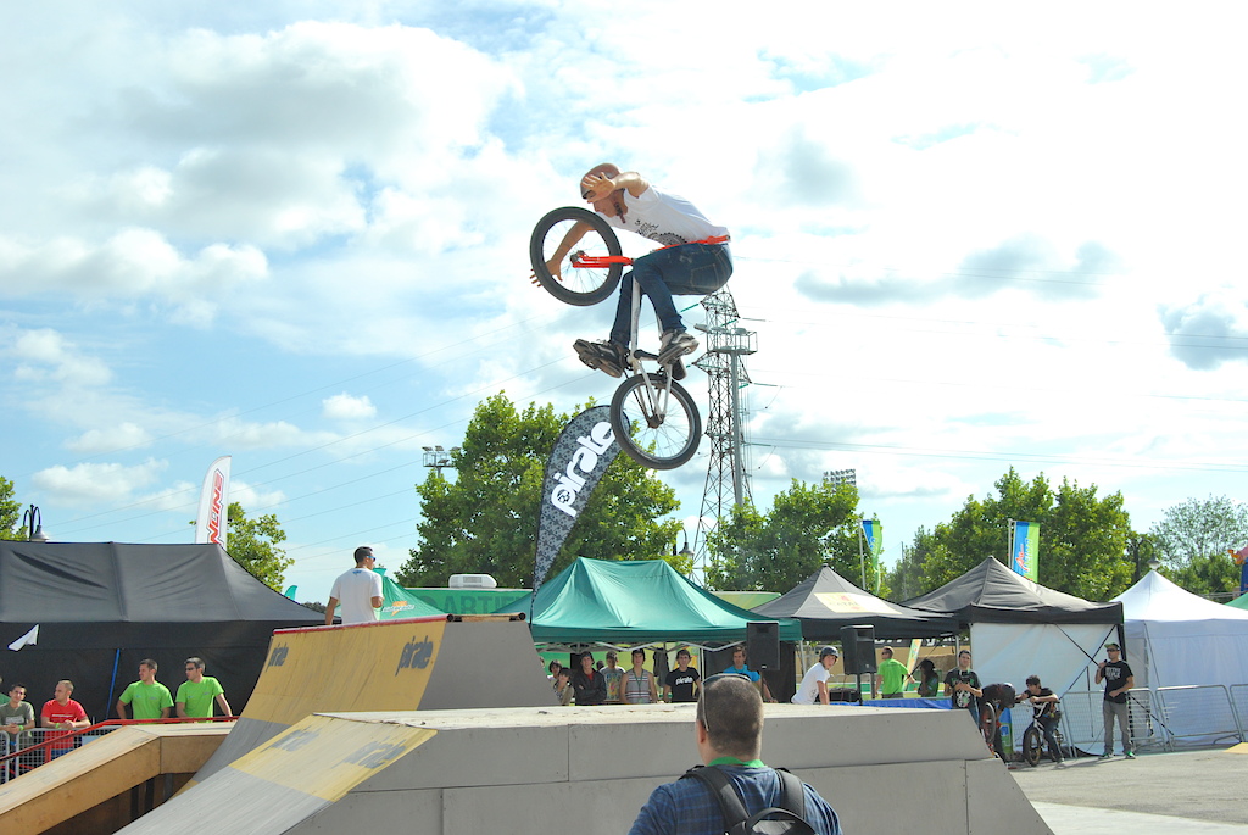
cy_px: 418
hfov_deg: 43.6
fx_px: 1562
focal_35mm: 45
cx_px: 624
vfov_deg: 29.9
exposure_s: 1/640
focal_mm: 30
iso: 400
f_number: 10
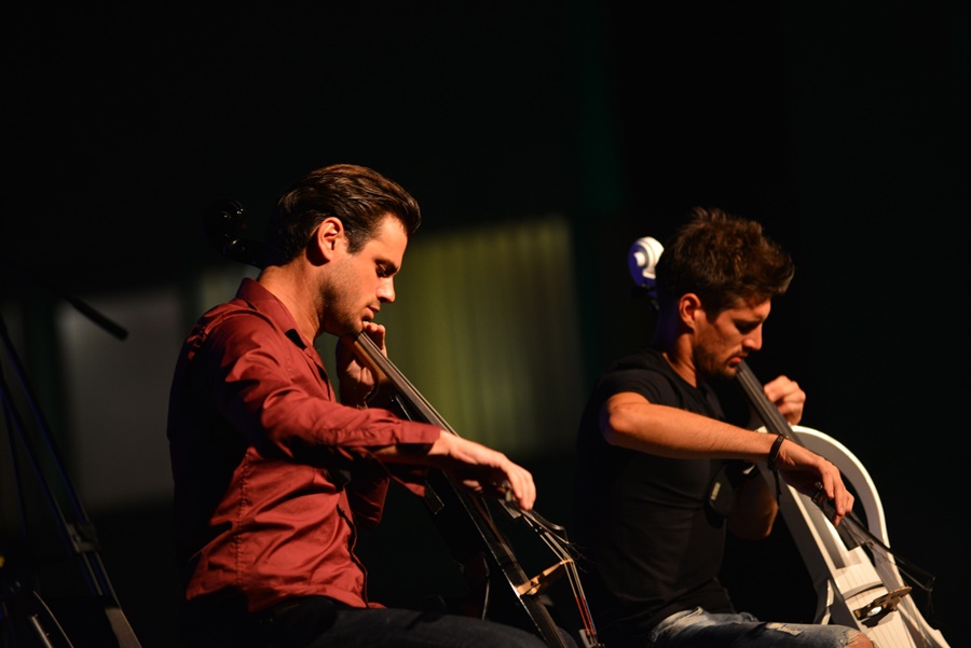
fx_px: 5397
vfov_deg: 6.9
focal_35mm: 200
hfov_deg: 10.3
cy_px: 324
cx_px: 486
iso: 1250
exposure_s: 1/80
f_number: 3.5
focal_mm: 200
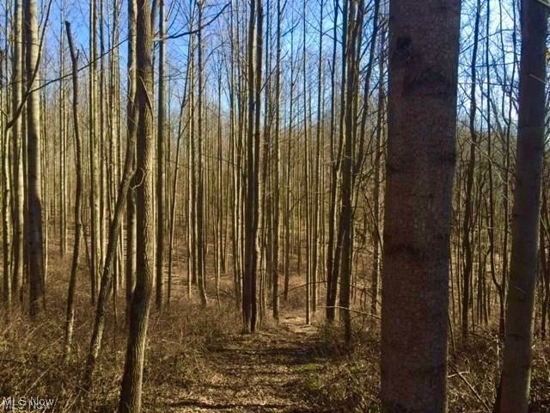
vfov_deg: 48.2
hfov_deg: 61.7
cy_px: 206
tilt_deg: -2.0
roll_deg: +0.1
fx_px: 461
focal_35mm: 29
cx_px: 275
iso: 32
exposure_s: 1/501
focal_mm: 4.15
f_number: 2.2
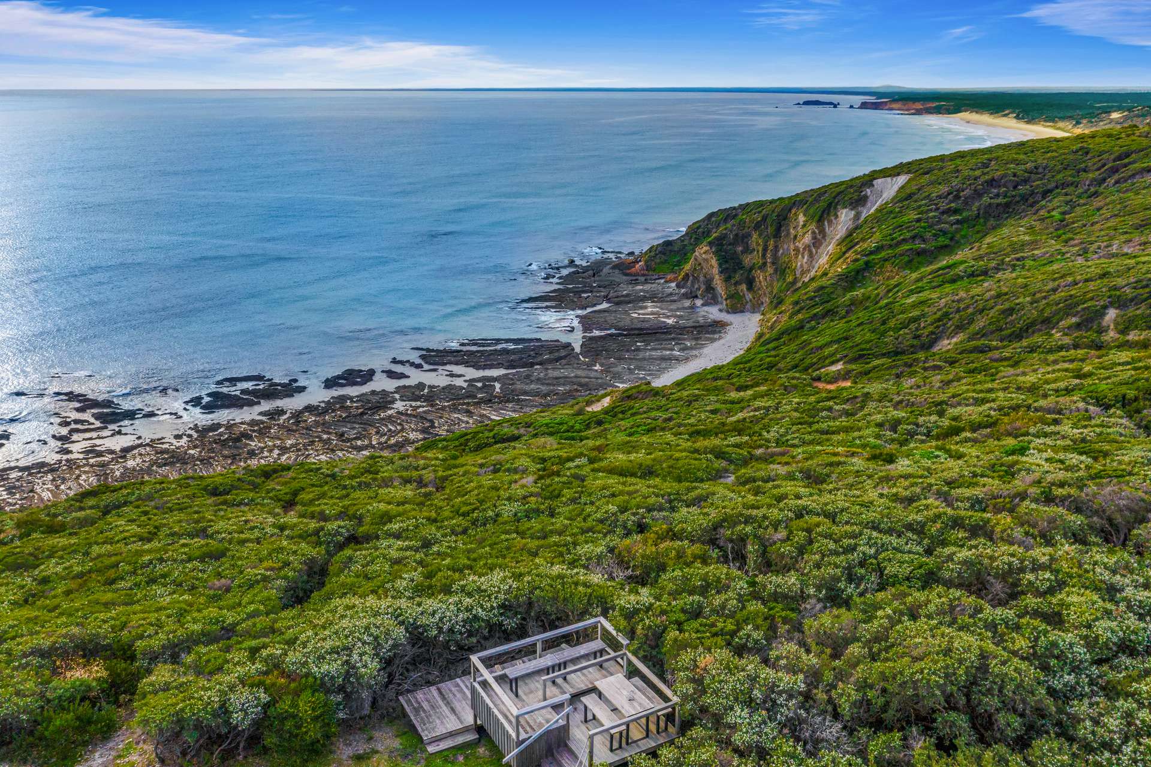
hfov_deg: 65.5
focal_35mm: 28
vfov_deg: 46.4
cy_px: 384
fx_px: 895
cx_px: 576
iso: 100
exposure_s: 1/60
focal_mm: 10.26
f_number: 8
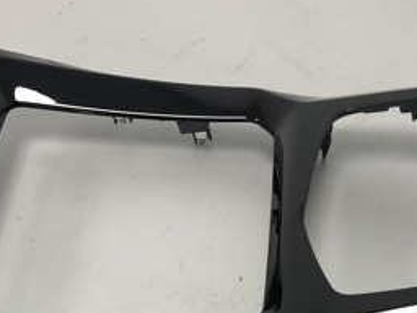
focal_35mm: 70
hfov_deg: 27.6
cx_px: 270
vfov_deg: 19.8
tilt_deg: -53.6
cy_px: 367
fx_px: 843
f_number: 1.8
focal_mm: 4
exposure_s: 1/33
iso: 32
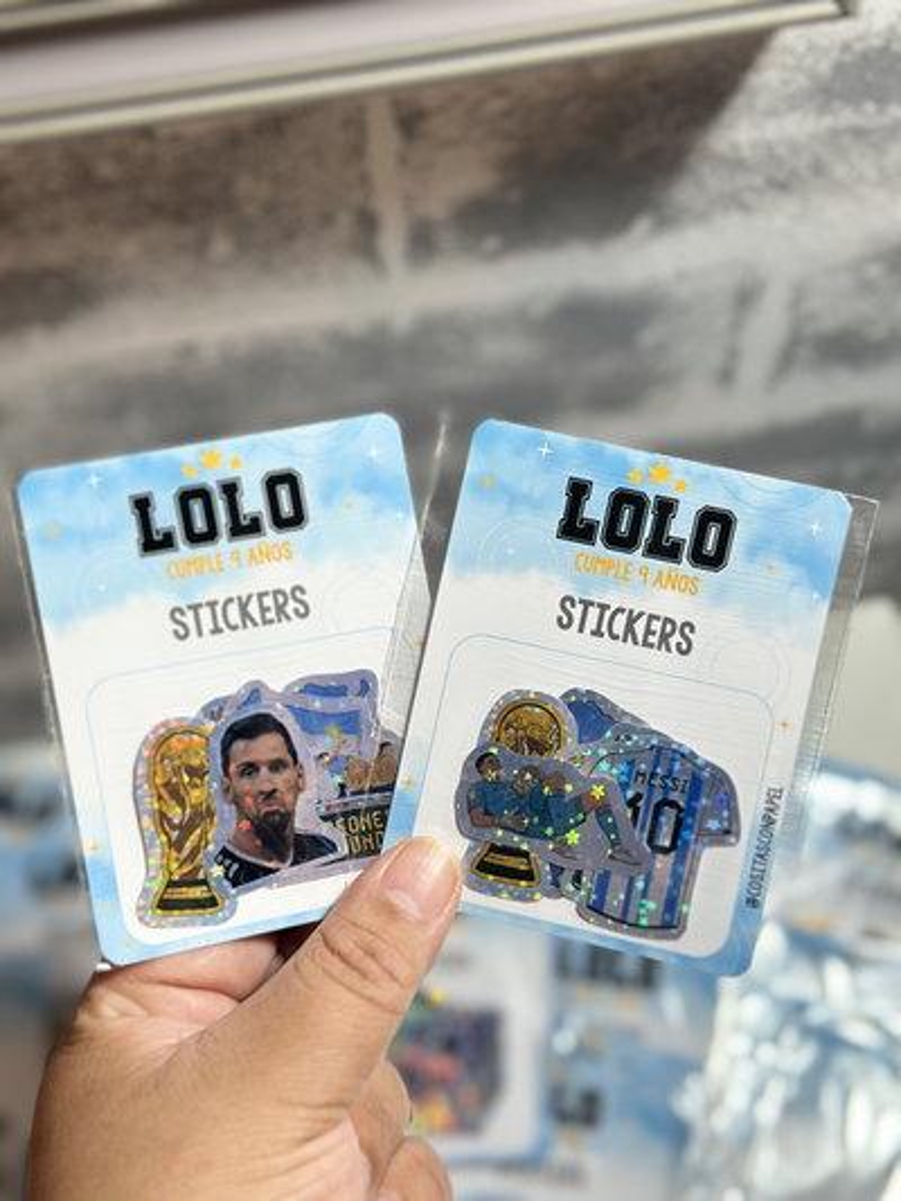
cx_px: 450
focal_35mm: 48
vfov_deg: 39.6
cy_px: 600
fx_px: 1665
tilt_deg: -60.2
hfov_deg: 30.3
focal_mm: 6.86
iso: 100
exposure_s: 1/100
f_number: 1.78
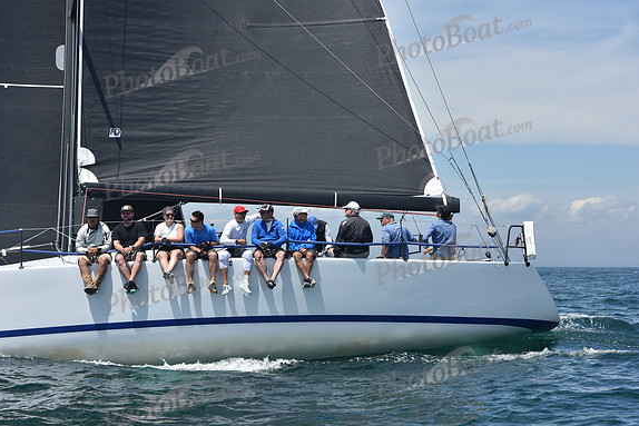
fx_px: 1704
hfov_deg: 21.2
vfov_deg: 14.3
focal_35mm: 96
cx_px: 318
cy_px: 214
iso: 250
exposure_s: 1/800
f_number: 10
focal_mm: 95
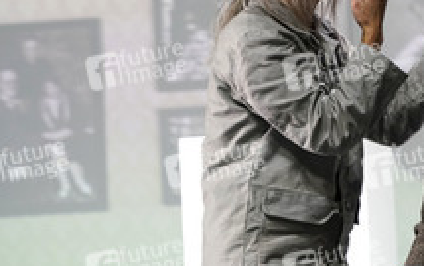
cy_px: 116
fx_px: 3703
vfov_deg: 4.1
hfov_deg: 6.5
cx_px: 360
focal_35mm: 320
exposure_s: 1/125
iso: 1000
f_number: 5.6
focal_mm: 150
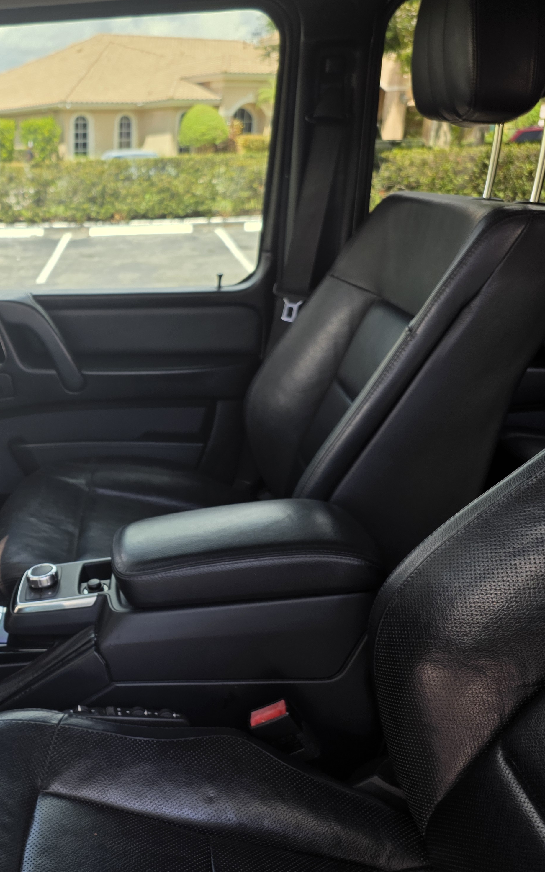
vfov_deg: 58.1
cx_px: 17
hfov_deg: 35.2
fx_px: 784
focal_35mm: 33
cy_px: 432
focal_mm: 6.25
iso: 40
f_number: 1.7
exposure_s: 1/180
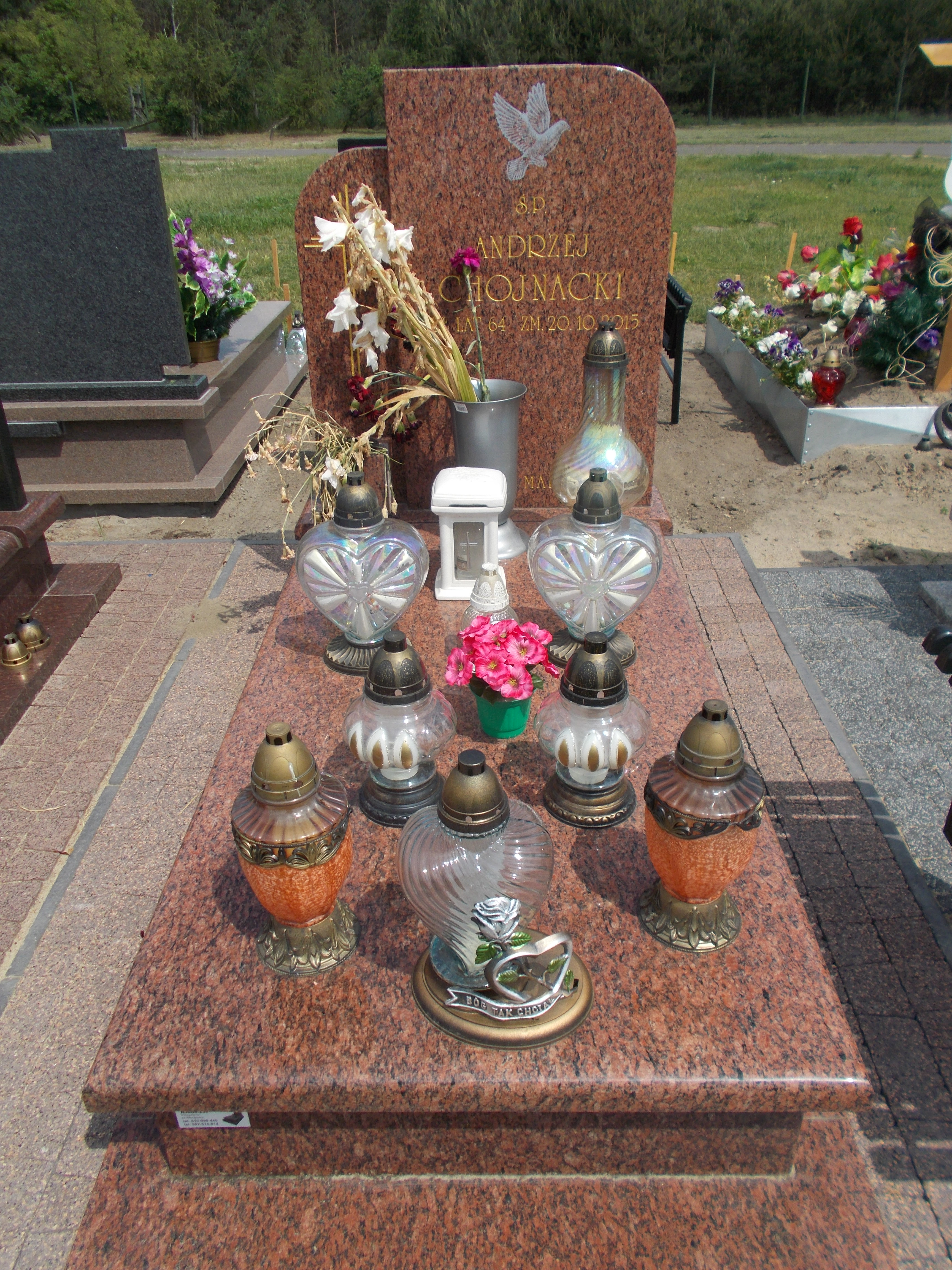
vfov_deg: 67.3
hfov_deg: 53.1
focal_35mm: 26
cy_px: 635
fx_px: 953
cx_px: 476
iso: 80
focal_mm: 4.6
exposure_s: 1/200
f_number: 8
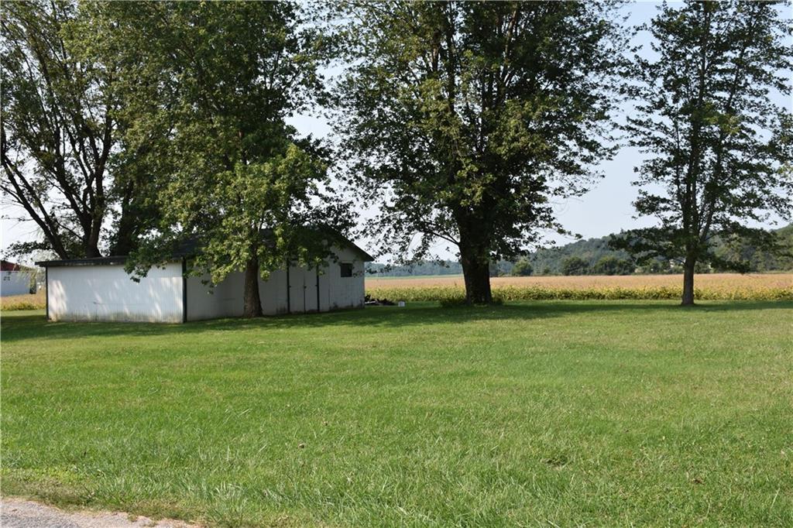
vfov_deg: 33.0
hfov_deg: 47.9
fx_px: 892
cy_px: 264
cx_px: 396
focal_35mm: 40
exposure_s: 1/500
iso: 280
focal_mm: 27
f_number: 8
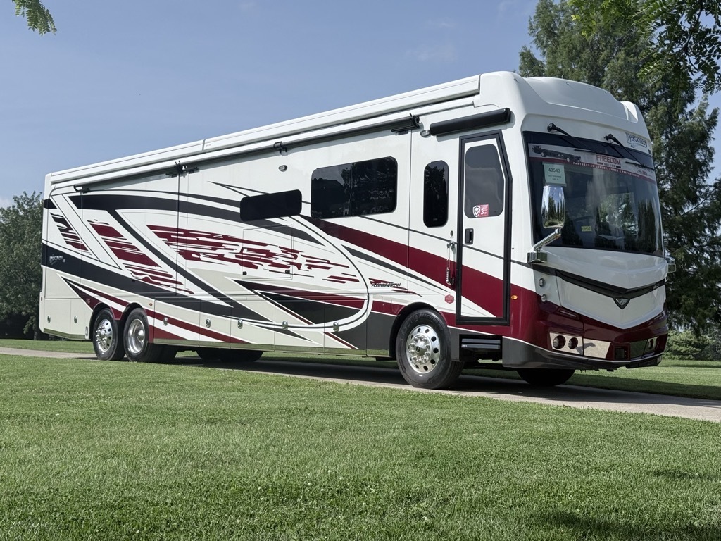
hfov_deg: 39.7
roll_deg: -0.2
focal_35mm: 48
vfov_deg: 30.3
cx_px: 360
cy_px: 270
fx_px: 1000
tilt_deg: +5.3
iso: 64
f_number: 1.78
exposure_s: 1/9901
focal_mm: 6.76
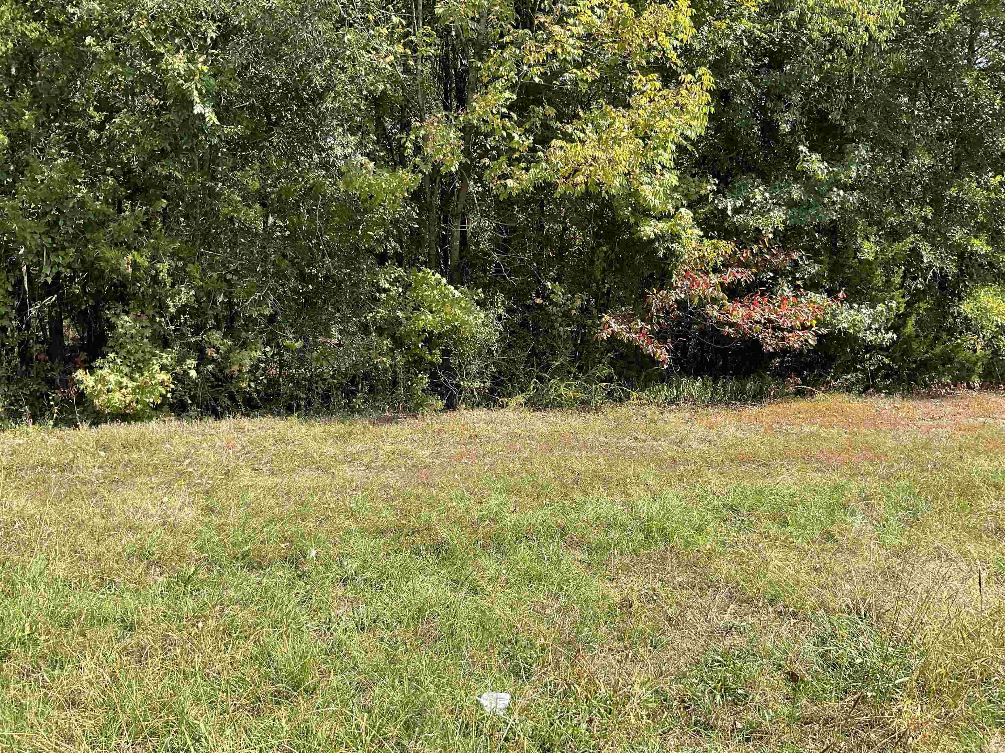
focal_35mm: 29
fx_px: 842
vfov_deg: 48.2
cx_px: 502
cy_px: 376
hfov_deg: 61.7
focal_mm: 3
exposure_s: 1/529
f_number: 1.8
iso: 16
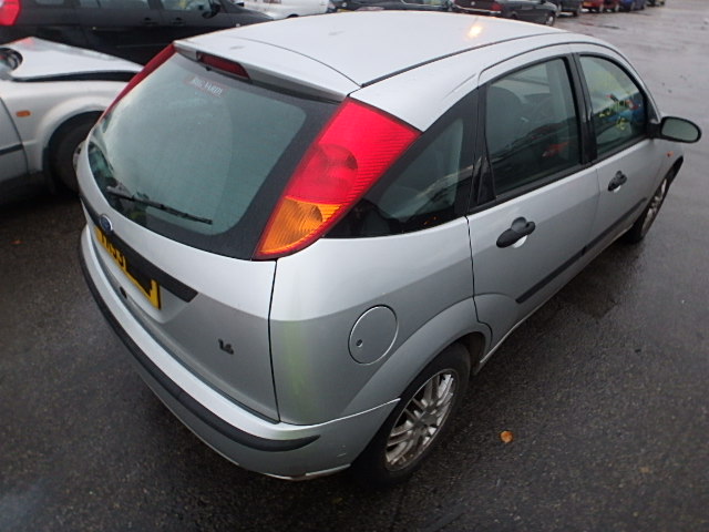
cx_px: 354
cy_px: 266
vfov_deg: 63.4
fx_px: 430
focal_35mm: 21
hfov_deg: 79.0
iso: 250
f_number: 3.5
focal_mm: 3.7
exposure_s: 1/30
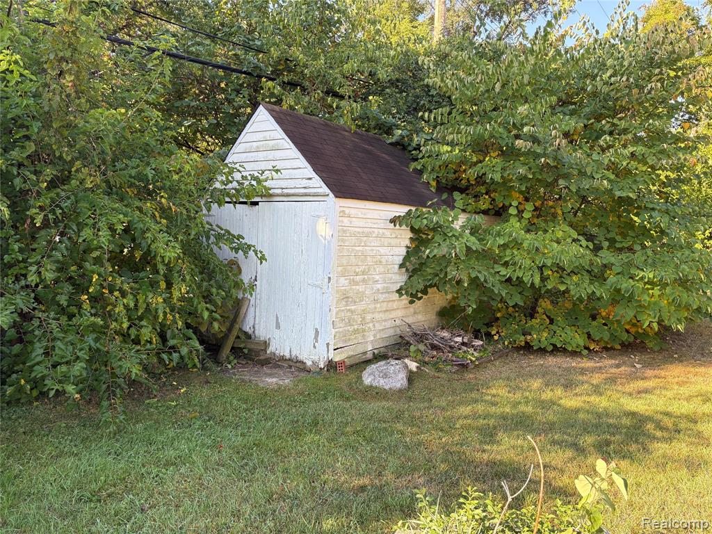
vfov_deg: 53.1
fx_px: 535
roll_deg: -2.5
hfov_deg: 67.3
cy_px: 267
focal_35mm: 26
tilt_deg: -2.3
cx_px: 356
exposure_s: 1/291
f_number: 1.6
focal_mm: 5.96
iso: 50
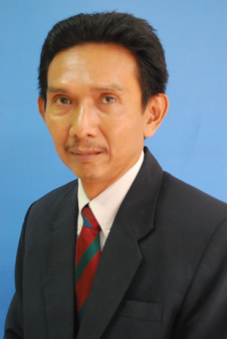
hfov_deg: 19.8
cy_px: 170
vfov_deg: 29.2
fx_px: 651
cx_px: 114
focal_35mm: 69
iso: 1600
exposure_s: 1/15
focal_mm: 46
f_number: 5.3
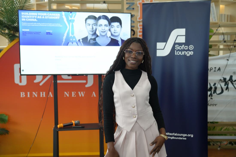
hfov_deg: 51.9
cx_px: 118
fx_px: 243
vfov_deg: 35.9
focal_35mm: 37
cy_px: 78
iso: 1600
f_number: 3.5
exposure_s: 1/125
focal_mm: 37
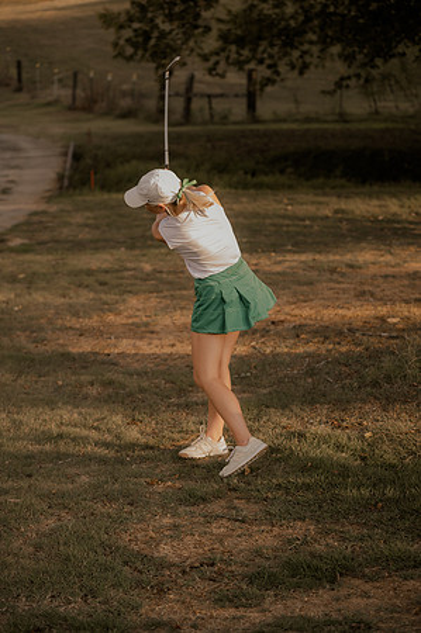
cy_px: 316
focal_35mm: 70
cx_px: 210
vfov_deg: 28.9
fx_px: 1231
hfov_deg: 19.4
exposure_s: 1/2000
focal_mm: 70
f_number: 2.8
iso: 1000
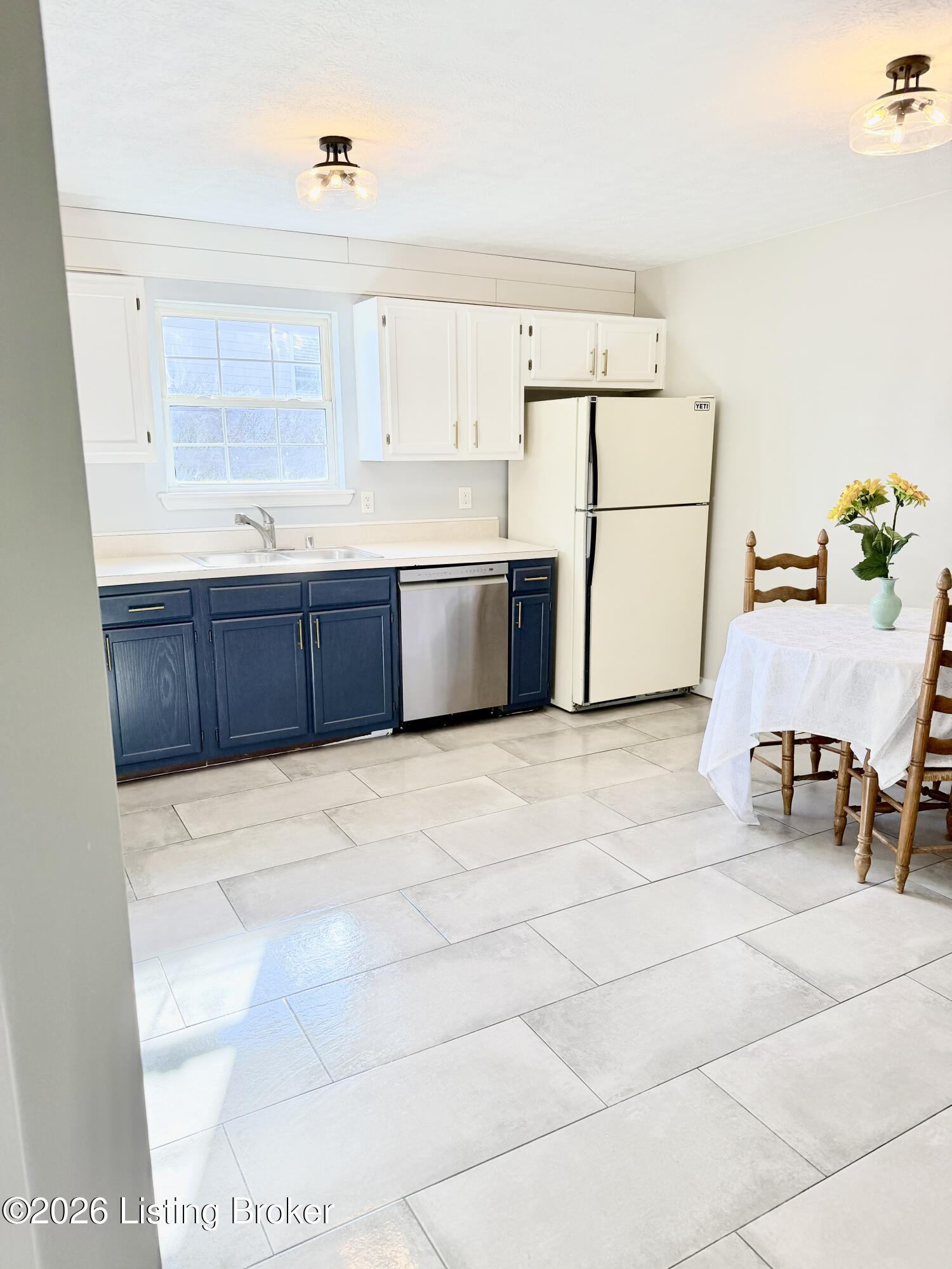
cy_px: 634
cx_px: 476
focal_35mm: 24
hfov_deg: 56.8
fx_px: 880
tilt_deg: -13.8
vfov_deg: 71.6
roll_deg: -0.4
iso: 80
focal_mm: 6.76
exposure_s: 1/182
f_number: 1.78
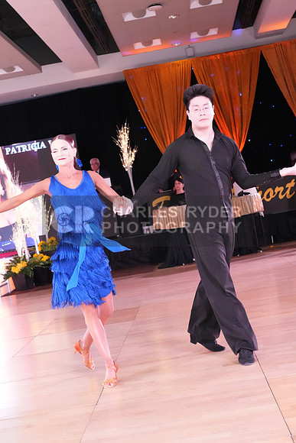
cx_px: 148
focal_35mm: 55
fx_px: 678
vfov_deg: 36.2
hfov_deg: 24.6
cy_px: 222
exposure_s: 1/320
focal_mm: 37
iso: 8000
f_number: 5.6
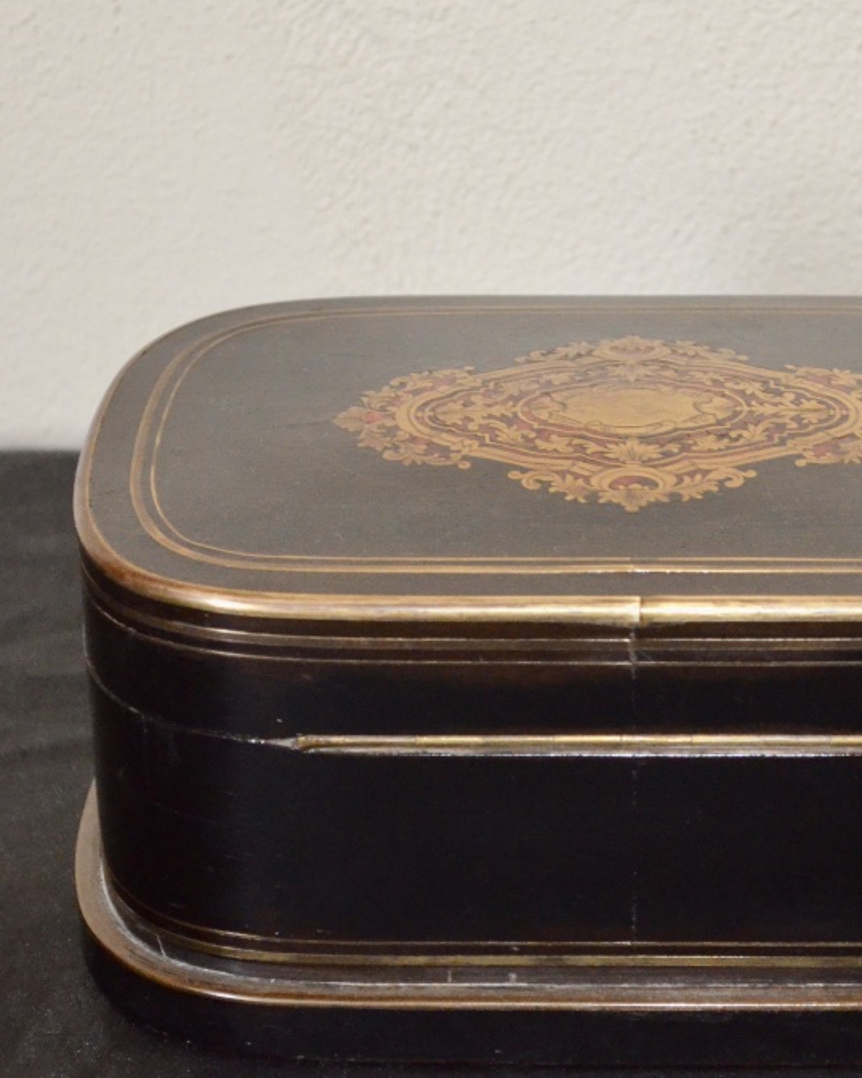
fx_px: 4398
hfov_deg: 11.2
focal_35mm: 138
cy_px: 600
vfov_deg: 14.0
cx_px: 630
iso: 3200
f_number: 5.6
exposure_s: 1/60
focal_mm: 55
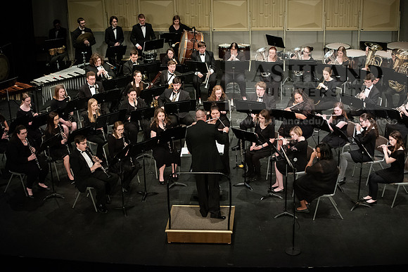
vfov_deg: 19.5
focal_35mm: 70
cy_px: 136
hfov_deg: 28.8
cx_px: 204
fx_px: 793
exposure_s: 1/250
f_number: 4
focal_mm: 70
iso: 5000
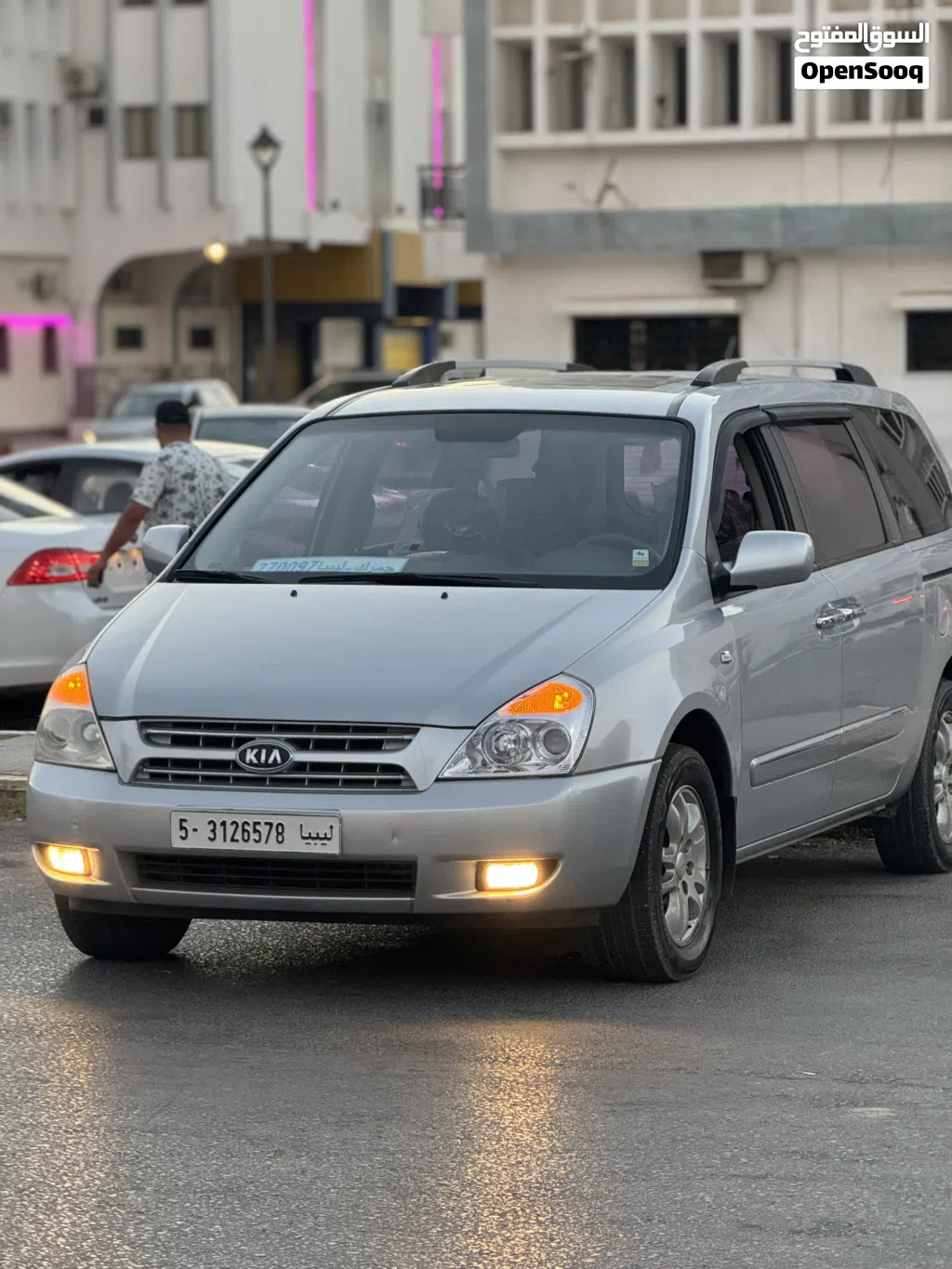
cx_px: 476
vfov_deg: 16.4
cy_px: 634
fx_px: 4400
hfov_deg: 12.3
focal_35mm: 120
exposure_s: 1/100
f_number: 2.8
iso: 400
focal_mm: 15.66
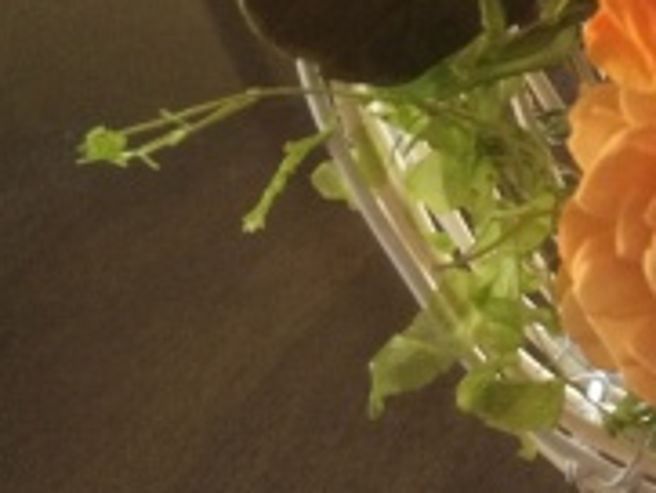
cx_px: 892
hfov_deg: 21.0
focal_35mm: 83
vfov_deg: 17.3
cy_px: -31
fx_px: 1574
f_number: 2.2
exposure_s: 1/30
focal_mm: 4.12
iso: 200
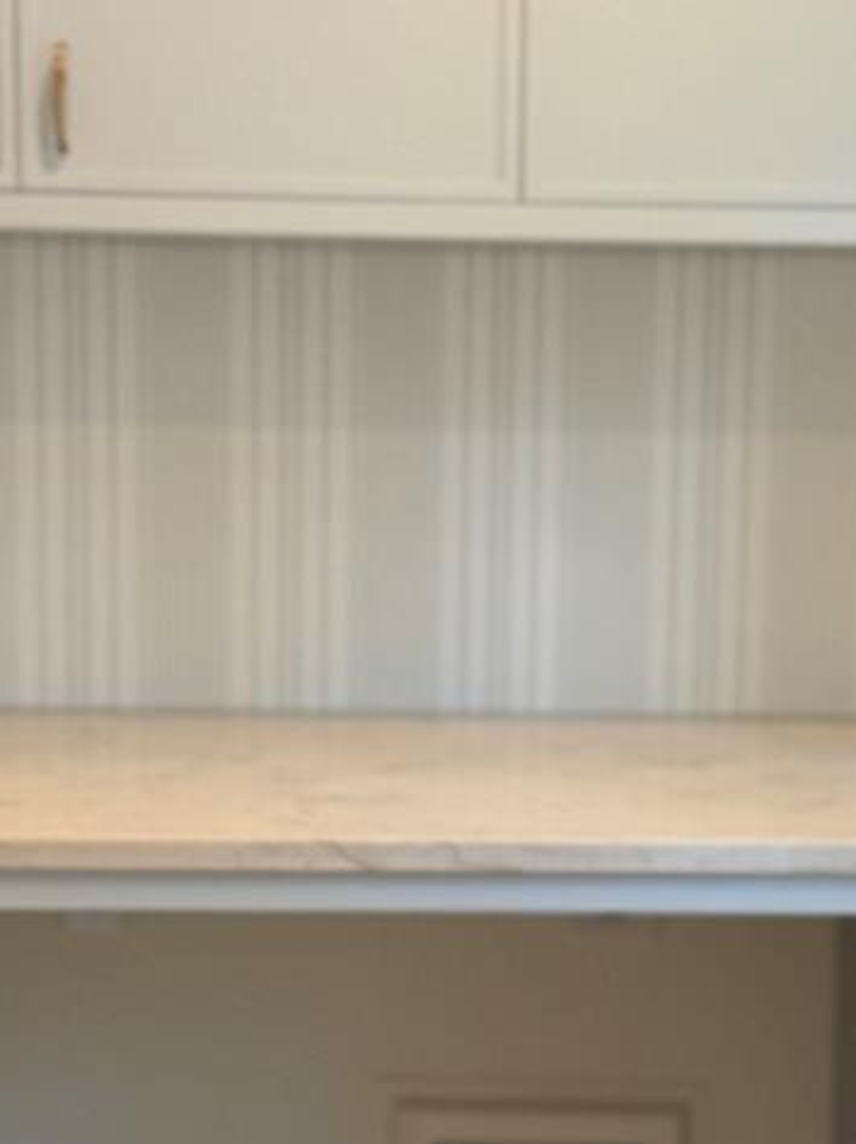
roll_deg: -1.9
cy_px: 716
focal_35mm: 78
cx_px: 522
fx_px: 2575
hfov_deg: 18.8
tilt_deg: -7.4
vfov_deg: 25.0
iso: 200
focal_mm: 6.76
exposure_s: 1/141
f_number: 1.78
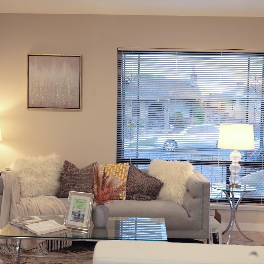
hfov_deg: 35.3
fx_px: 414
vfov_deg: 35.4
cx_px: 141
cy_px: 131
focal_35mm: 48
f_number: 8
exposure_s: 1/2
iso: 100
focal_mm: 37
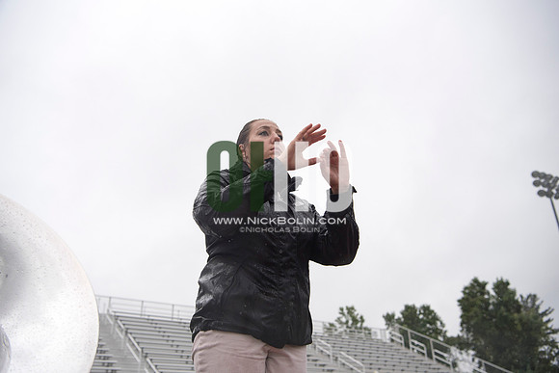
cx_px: 280
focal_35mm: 34
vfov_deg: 38.9
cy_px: 186
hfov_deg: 55.8
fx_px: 528
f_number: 4
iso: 400
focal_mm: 34
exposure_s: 1/1600
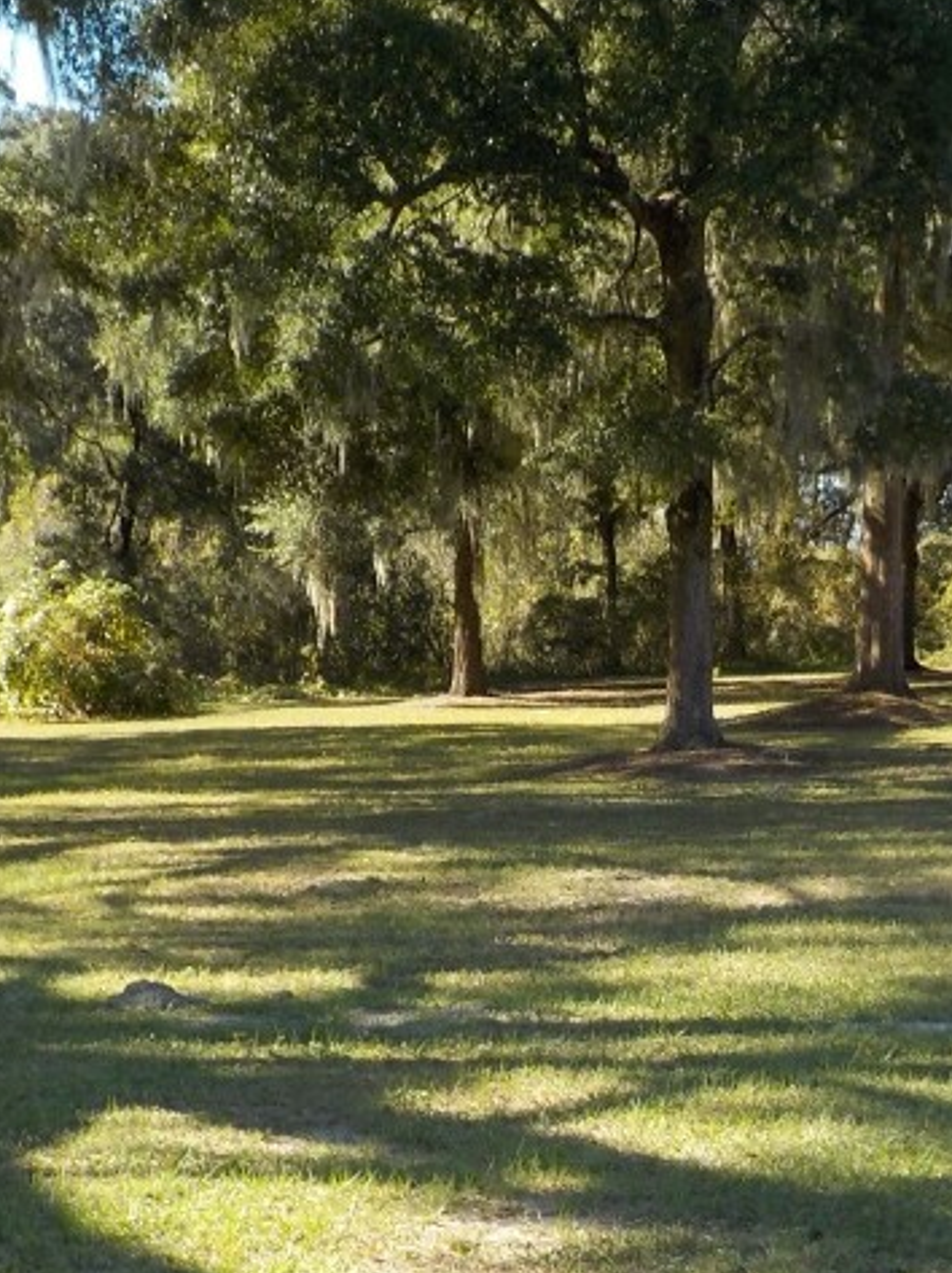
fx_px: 2387
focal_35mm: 65
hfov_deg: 22.5
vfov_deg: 29.5
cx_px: 629
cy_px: 912
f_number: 3.3
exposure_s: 1/320
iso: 125
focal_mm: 4.1
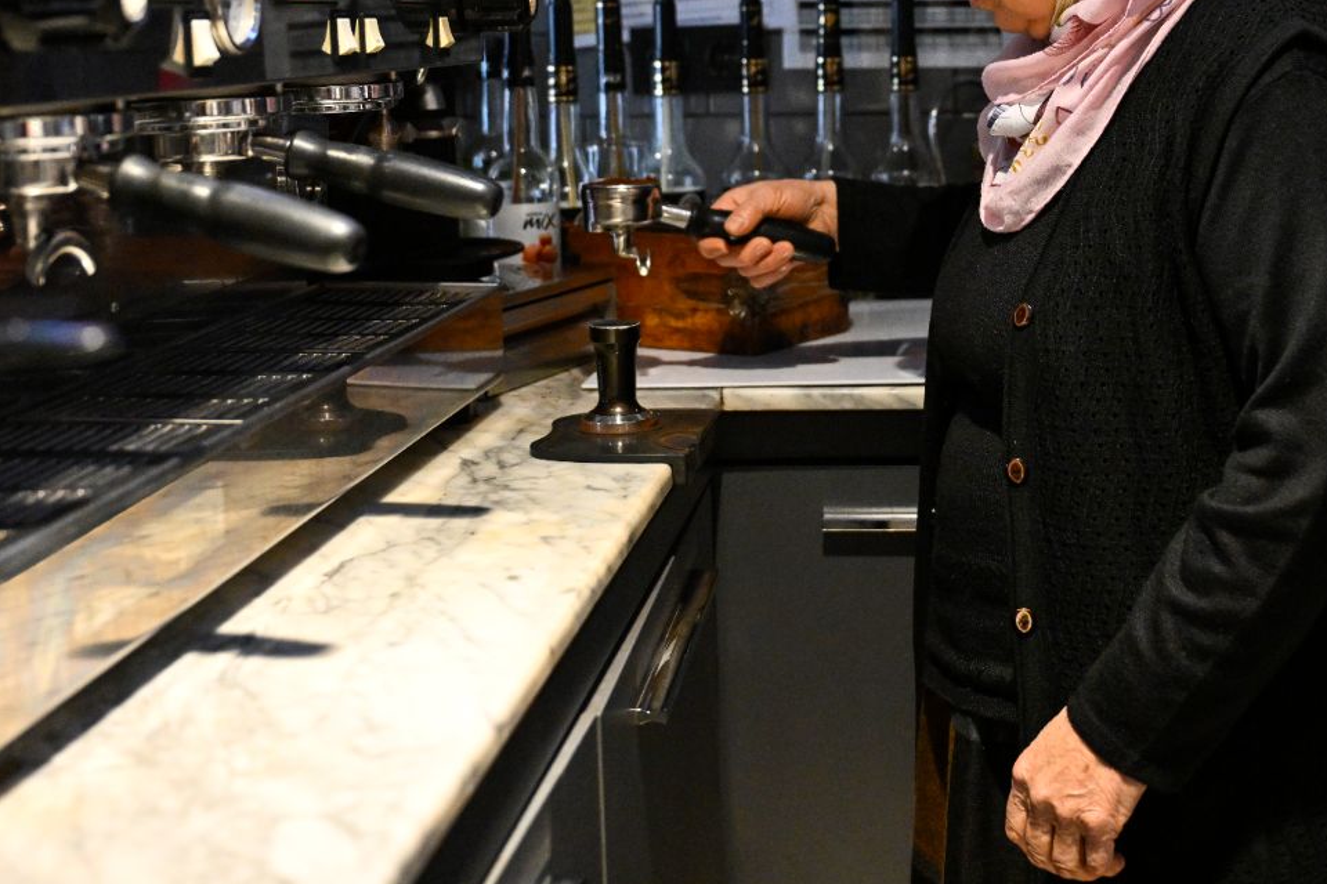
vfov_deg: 23.9
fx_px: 2058
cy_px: 173
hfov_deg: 35.3
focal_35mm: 56
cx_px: 905
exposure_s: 1/500
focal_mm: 33.5
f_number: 3.2
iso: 3200
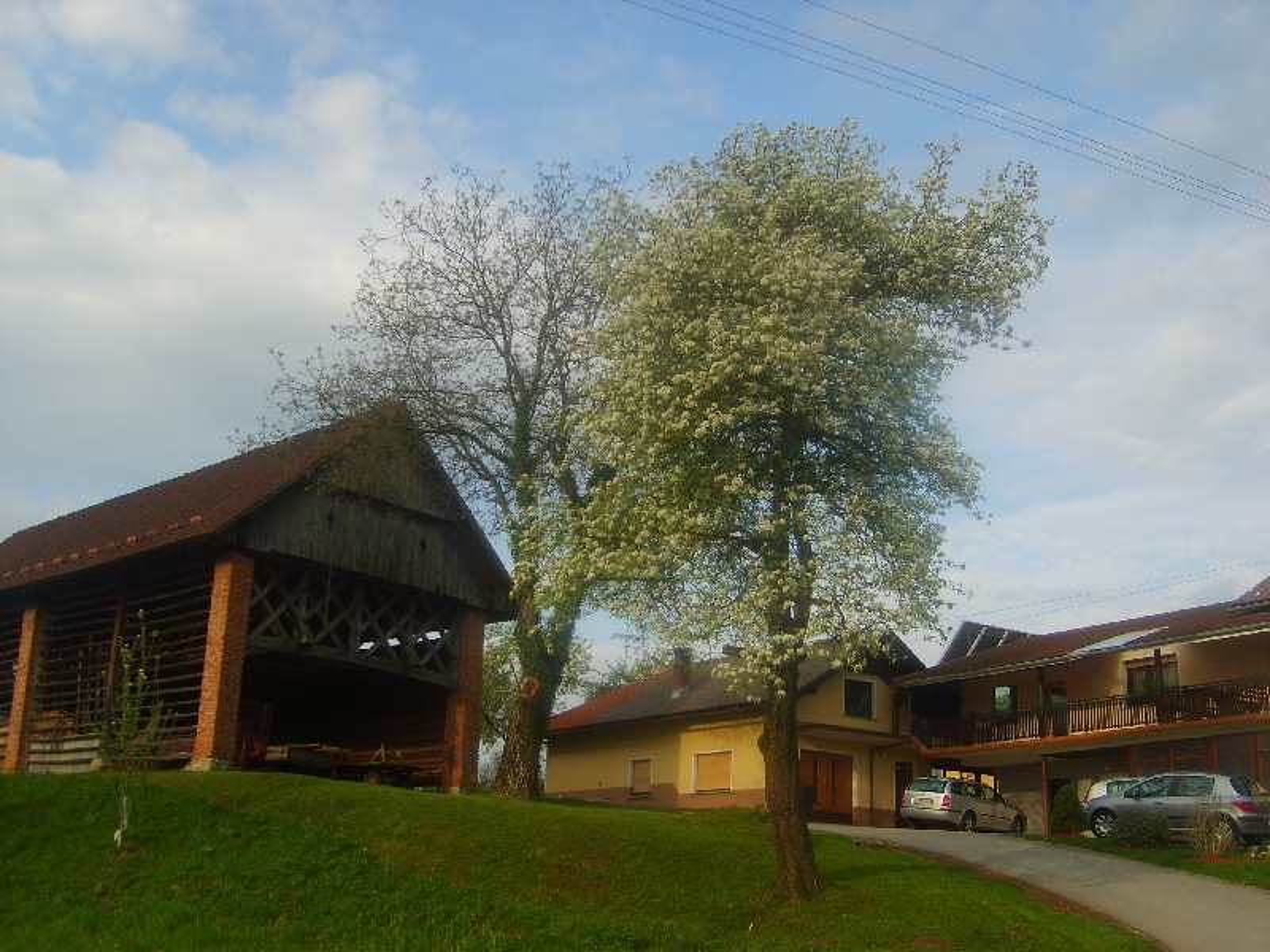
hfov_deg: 52.6
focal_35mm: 35
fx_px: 1284
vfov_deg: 40.7
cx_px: 635
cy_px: 476
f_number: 2.8
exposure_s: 1/500
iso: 50
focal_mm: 5.8
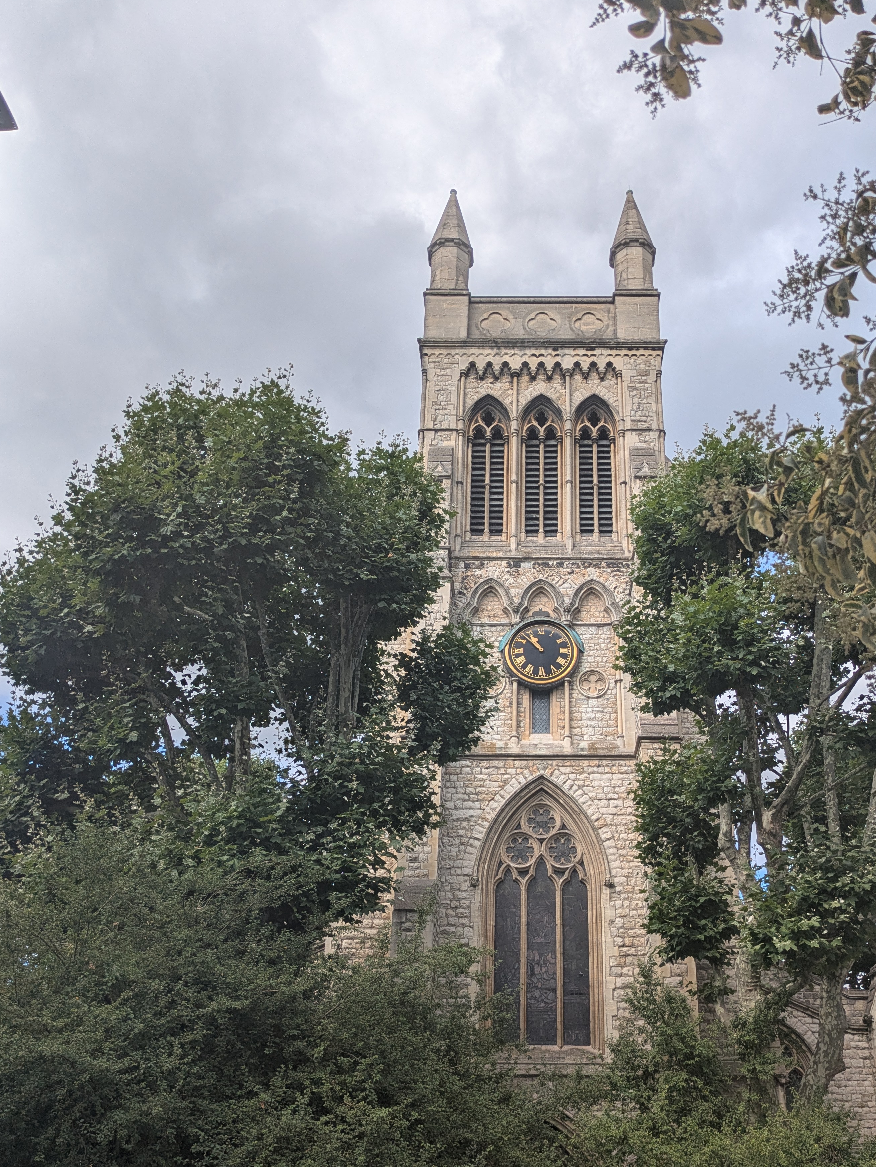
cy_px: 649
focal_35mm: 33
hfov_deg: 42.8
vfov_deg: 55.2
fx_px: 1113
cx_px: 521
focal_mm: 5.43
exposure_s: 1/1546
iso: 47
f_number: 1.89
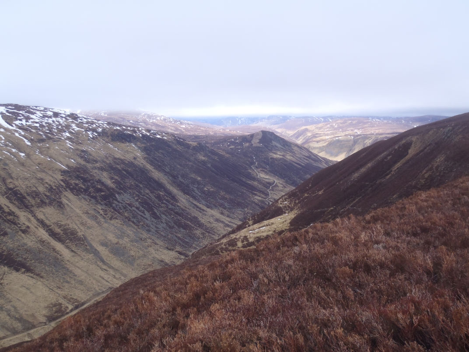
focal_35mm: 42
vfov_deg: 34.3
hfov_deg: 44.8
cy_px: 176
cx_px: 234
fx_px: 569
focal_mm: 7.57
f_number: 5
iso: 80
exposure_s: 1/160
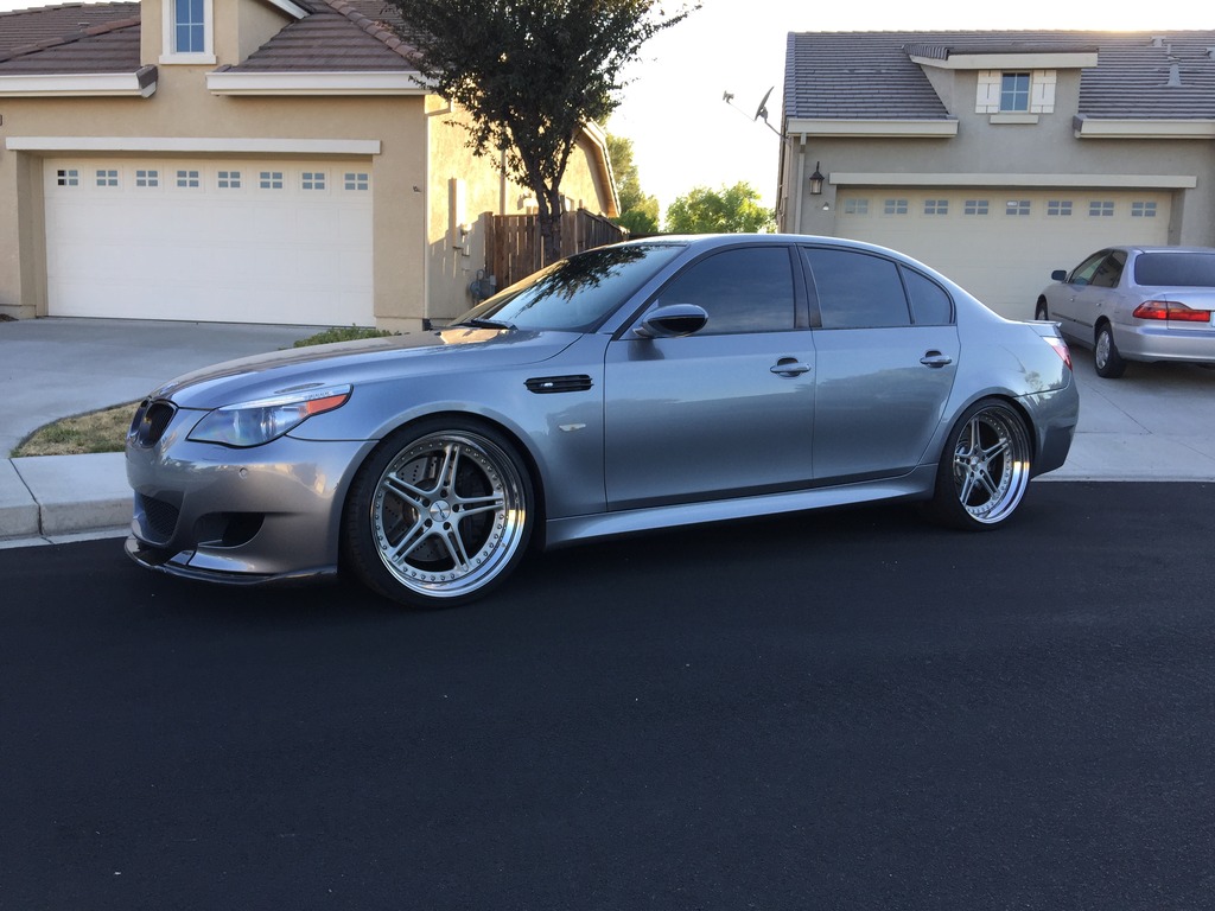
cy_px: 456
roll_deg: -1.8
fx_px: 1018
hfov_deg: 61.7
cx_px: 608
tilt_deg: -8.0
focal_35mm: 29
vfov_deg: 48.2
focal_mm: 4.15
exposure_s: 1/222
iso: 32
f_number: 2.2
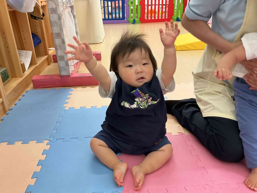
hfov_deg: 61.7
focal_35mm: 29
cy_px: 96
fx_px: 215
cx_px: 128
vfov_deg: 48.2
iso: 64
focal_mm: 3
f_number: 1.8
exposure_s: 1/60
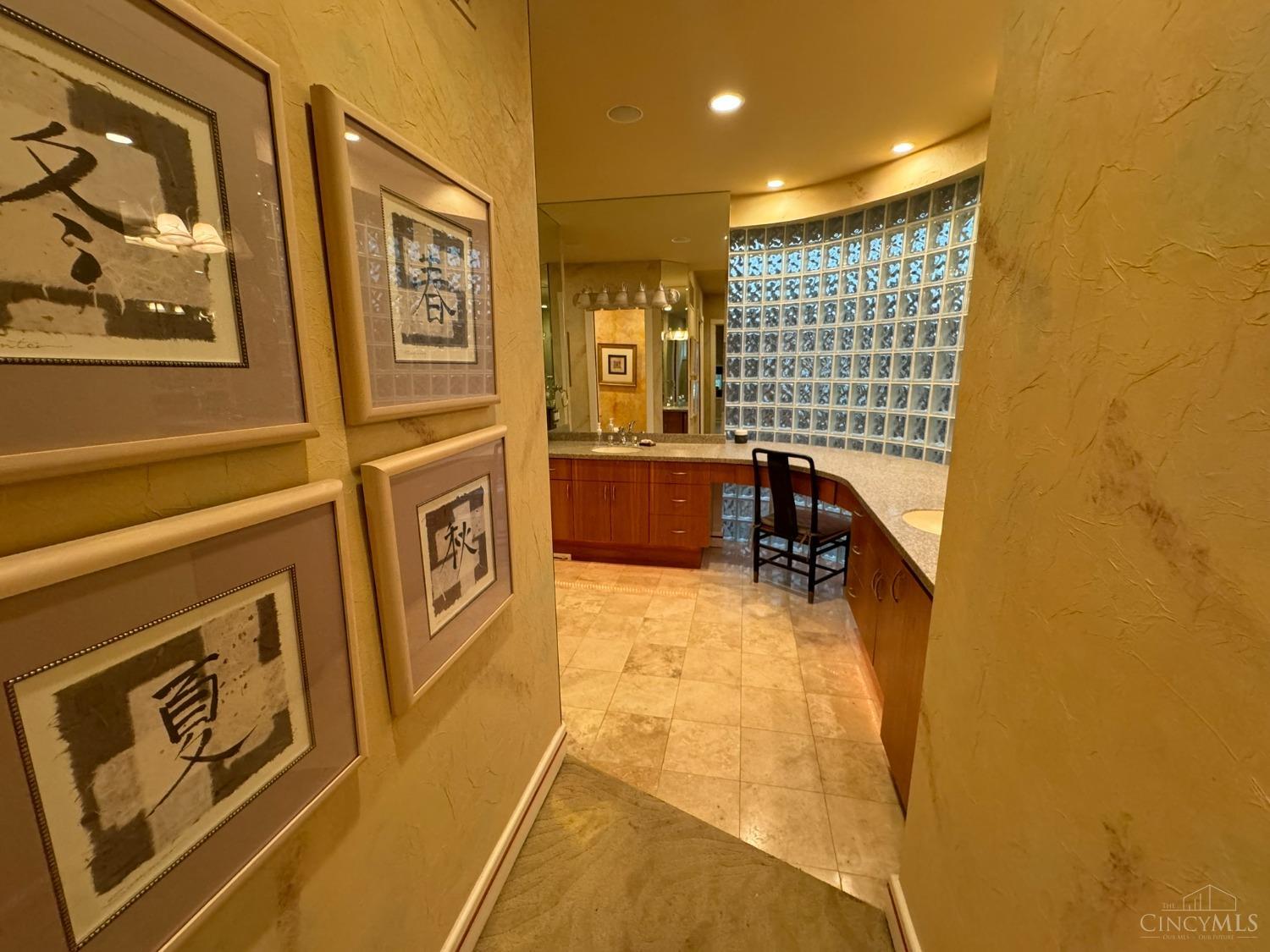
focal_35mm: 14
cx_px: 635
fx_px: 514
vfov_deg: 85.7
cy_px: 476
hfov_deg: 102.1
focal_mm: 2.22
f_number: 2.2
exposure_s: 1/67
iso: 320
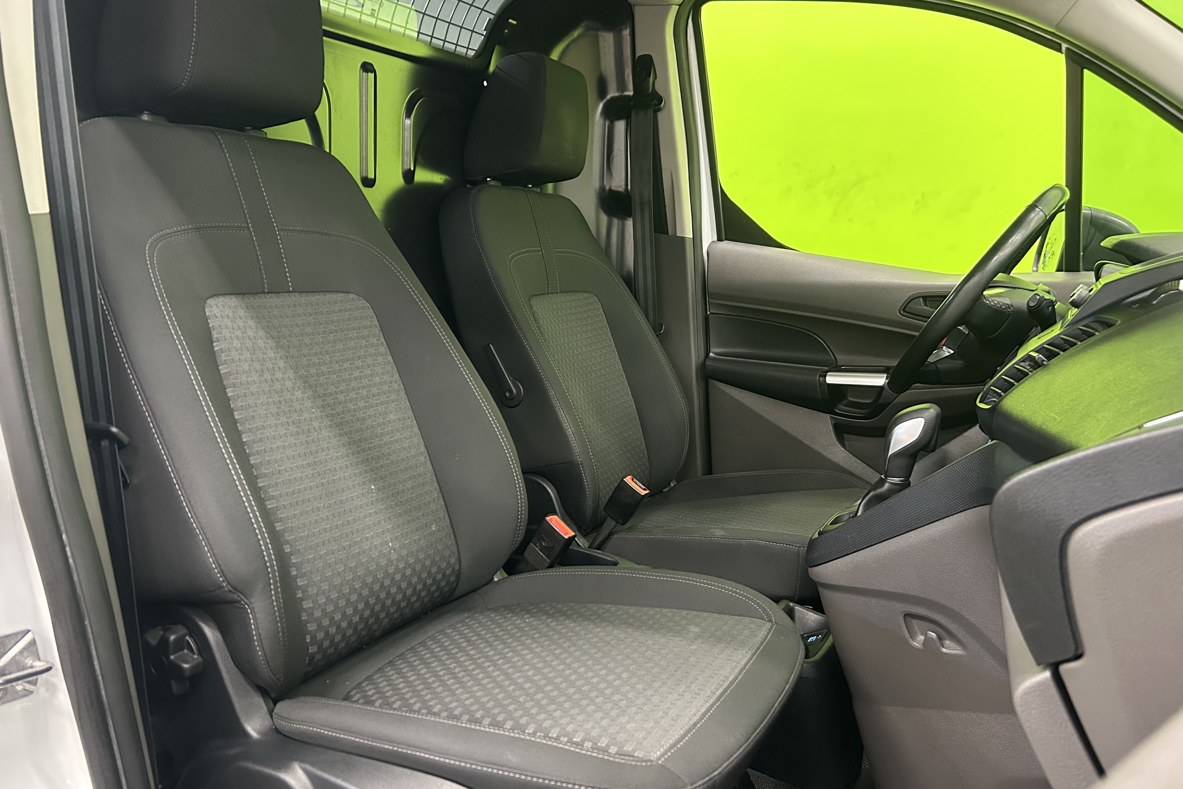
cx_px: 586
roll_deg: -2.4
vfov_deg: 46.3
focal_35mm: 28
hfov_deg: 65.5
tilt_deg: -13.3
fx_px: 920
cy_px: 440
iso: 500
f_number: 1.5
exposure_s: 1/33
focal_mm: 5.7
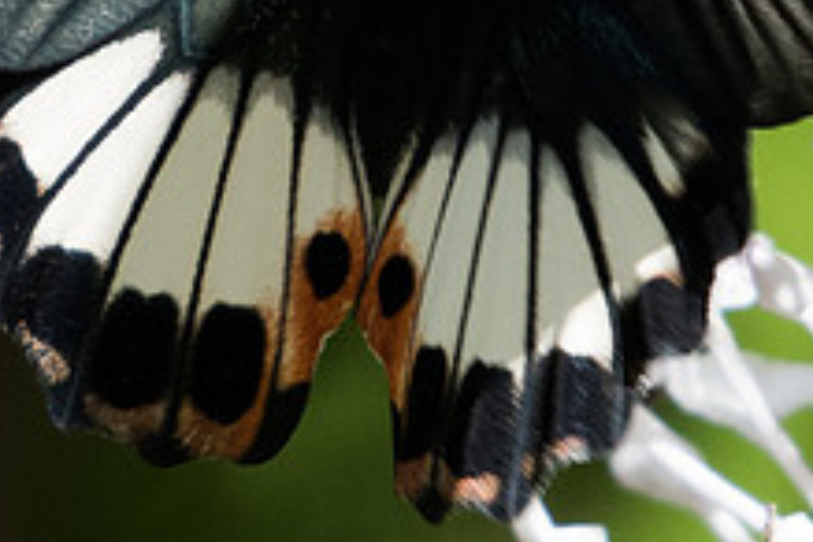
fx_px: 69235
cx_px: 456
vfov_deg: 0.4
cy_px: 132
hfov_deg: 0.7
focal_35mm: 3066
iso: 800
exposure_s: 1/320
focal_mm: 400
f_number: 6.3
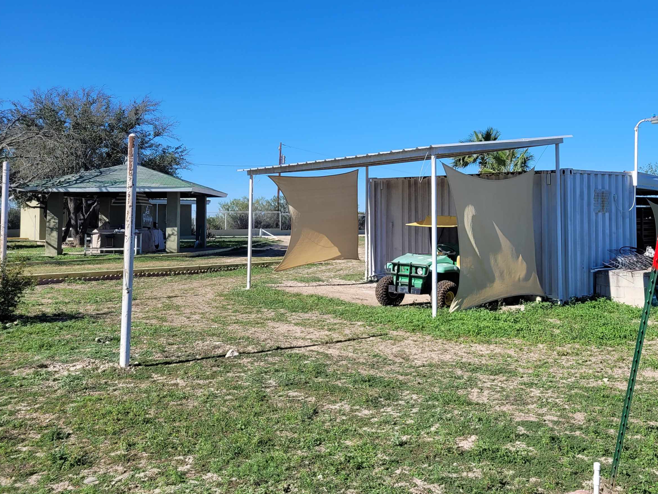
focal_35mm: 34
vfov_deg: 41.5
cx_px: 422
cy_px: 188
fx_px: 646
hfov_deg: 53.2
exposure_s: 1/2259
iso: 40
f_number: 1.8
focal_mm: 5.4
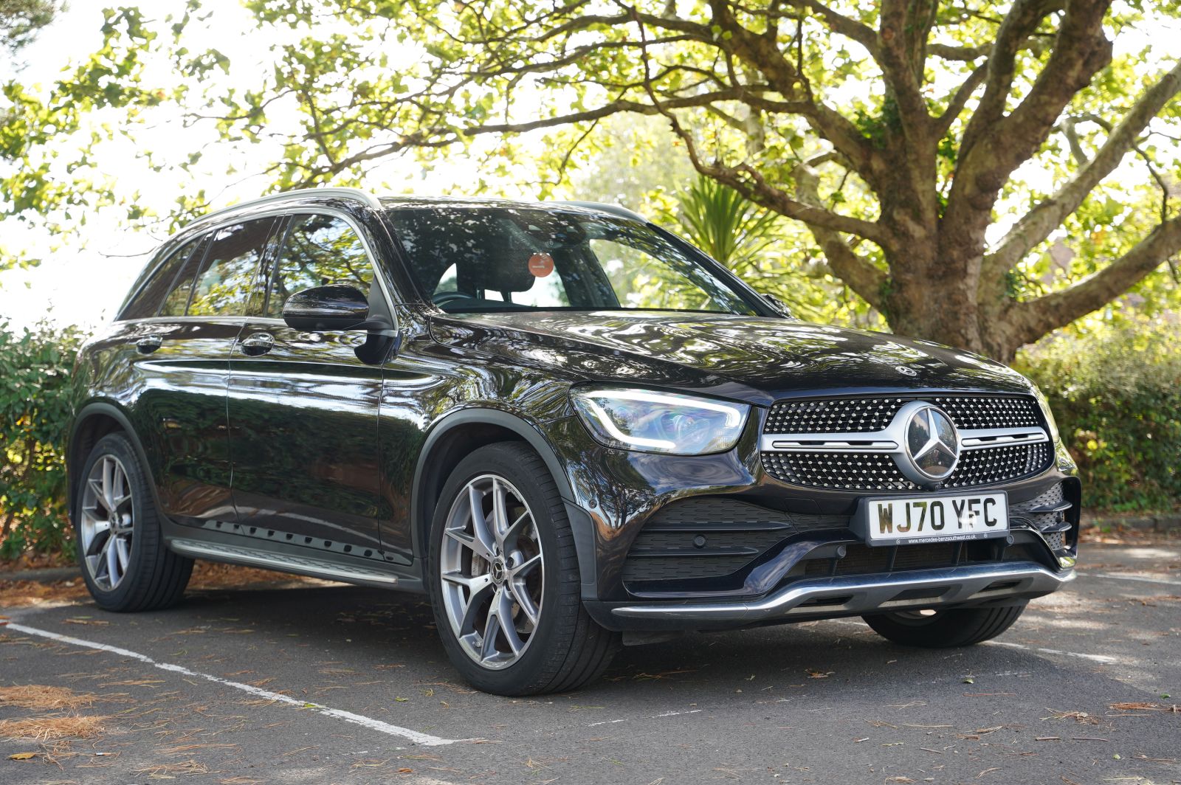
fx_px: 1898
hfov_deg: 34.6
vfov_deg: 23.4
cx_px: 590
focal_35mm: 58
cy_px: 392
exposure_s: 1/60
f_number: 4
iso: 200
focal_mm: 57.9
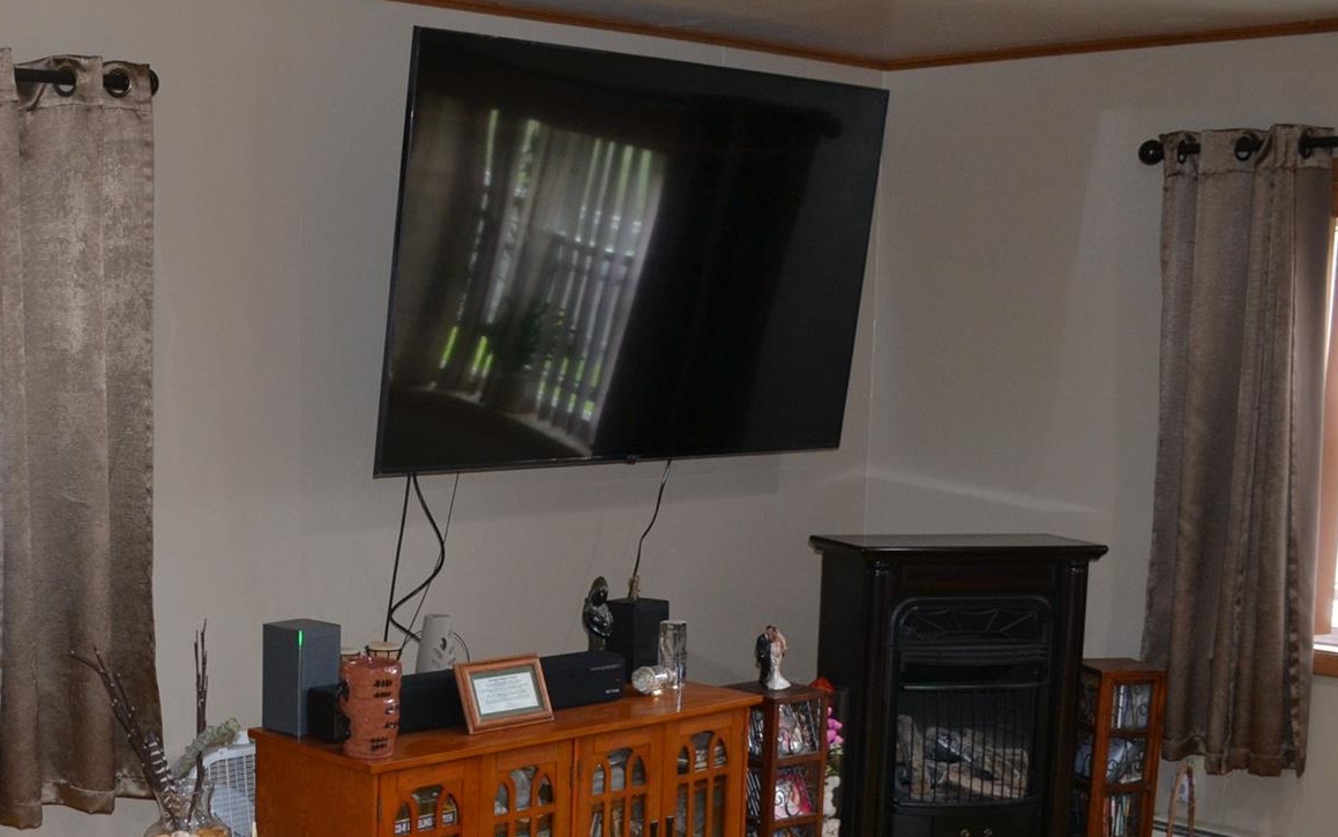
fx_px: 1970
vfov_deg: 23.8
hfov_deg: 36.3
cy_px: 588
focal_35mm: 54
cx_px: 271
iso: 560
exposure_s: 1/60
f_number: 3.8
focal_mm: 20
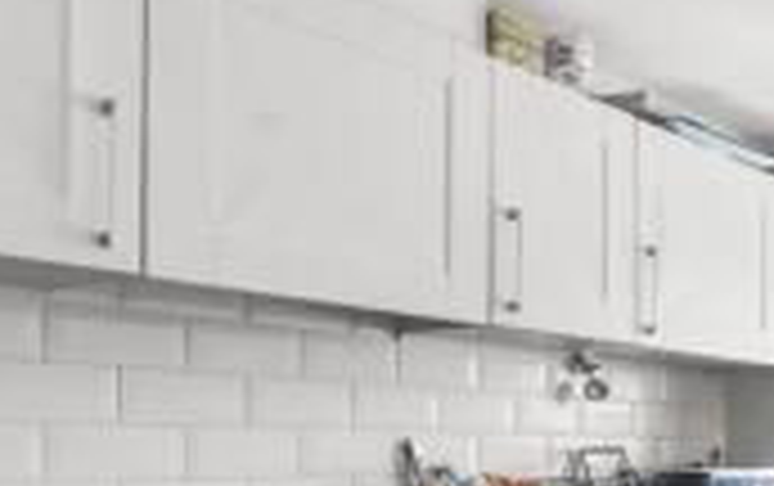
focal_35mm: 45
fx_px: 950
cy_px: 466
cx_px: 981
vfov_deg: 27.3
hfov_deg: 33.6
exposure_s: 1/40
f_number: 7.1
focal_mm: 16
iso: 320
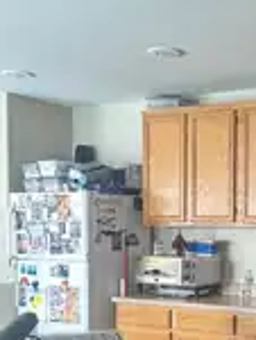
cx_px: 231
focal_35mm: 64
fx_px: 629
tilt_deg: -3.6
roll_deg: -0.4
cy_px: 252
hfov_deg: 22.4
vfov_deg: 29.8
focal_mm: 6.76
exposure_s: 1/30
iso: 1600
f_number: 1.78
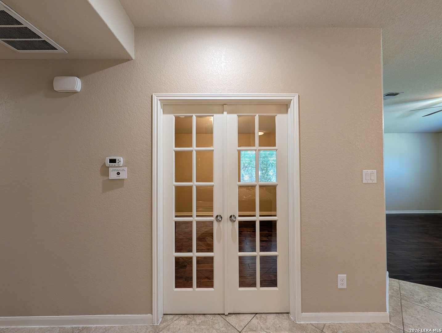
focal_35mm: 12
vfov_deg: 94.7
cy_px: 166
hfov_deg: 110.5
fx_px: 153
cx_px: 221
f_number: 1.7
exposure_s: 1/60
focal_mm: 2.02
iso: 112
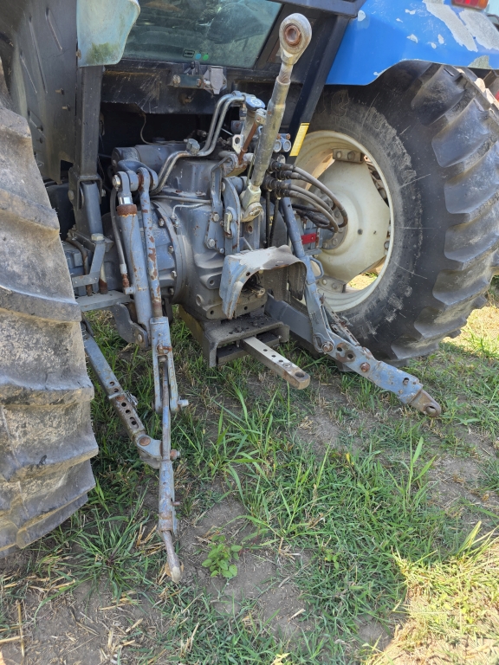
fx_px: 442
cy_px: 332
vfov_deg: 73.9
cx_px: 250
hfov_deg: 58.9
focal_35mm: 23
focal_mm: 6.3
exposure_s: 1/359
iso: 40
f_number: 1.7
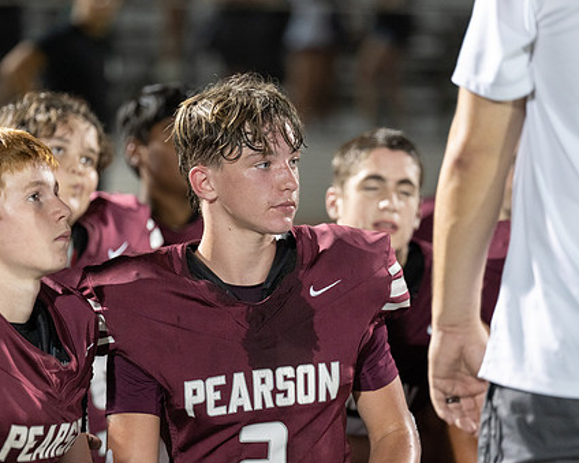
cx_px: 264
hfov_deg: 9.2
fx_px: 3581
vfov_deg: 7.4
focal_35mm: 209
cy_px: 276
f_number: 2.8
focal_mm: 152
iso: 1600
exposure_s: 1/320
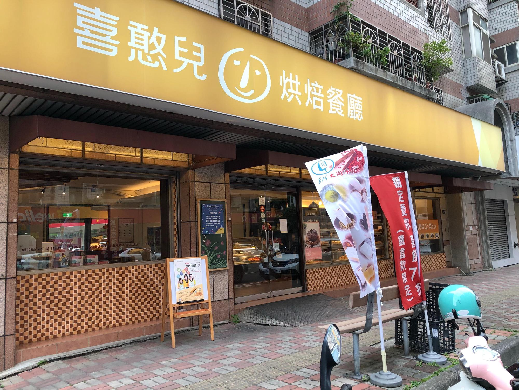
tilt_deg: +6.0
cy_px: 195
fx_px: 420
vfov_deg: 49.7
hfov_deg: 63.4
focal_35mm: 28
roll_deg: +2.4
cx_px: 260
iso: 32
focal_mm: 3.99
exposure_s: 1/120
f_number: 1.8
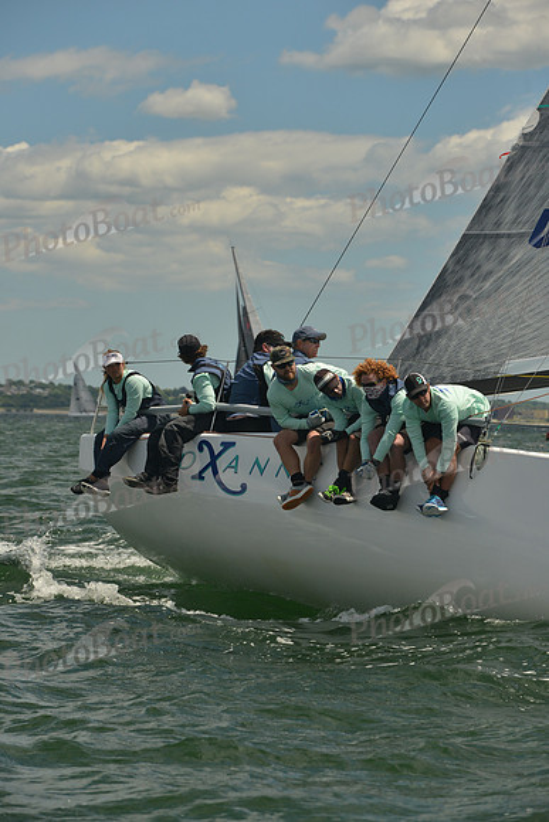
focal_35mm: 155
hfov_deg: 8.9
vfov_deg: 13.2
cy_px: 411
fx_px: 3543
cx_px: 274
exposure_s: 1/800
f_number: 7.1
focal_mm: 155
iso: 400
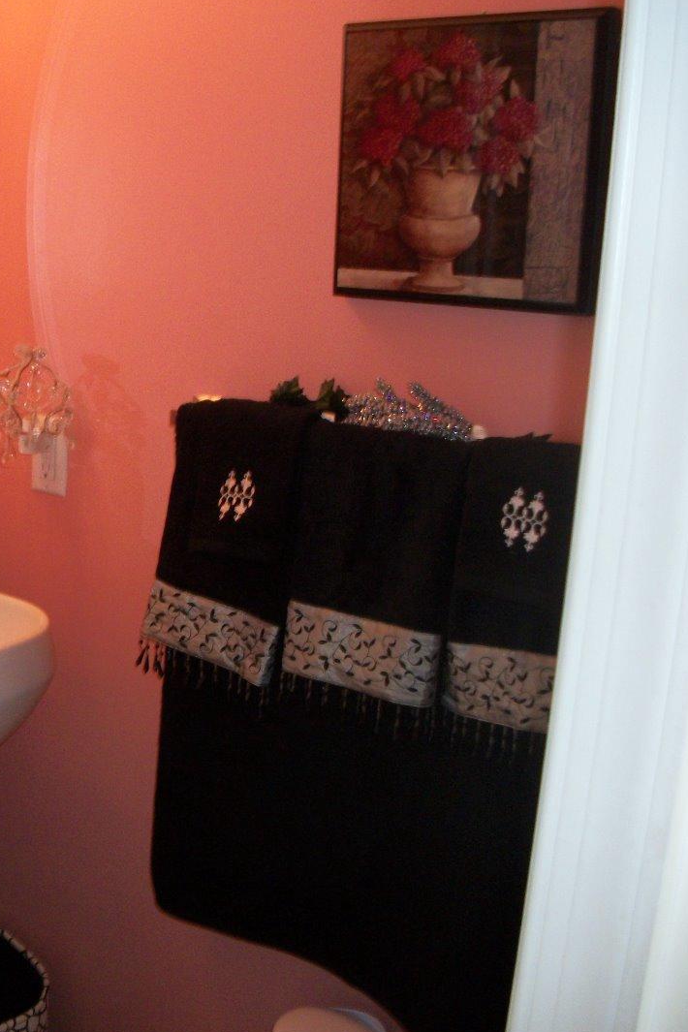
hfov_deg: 28.2
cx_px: 16
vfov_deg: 43.6
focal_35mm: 45
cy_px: 515
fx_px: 1290
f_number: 2.9
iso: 160
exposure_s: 1/30
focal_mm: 5.7
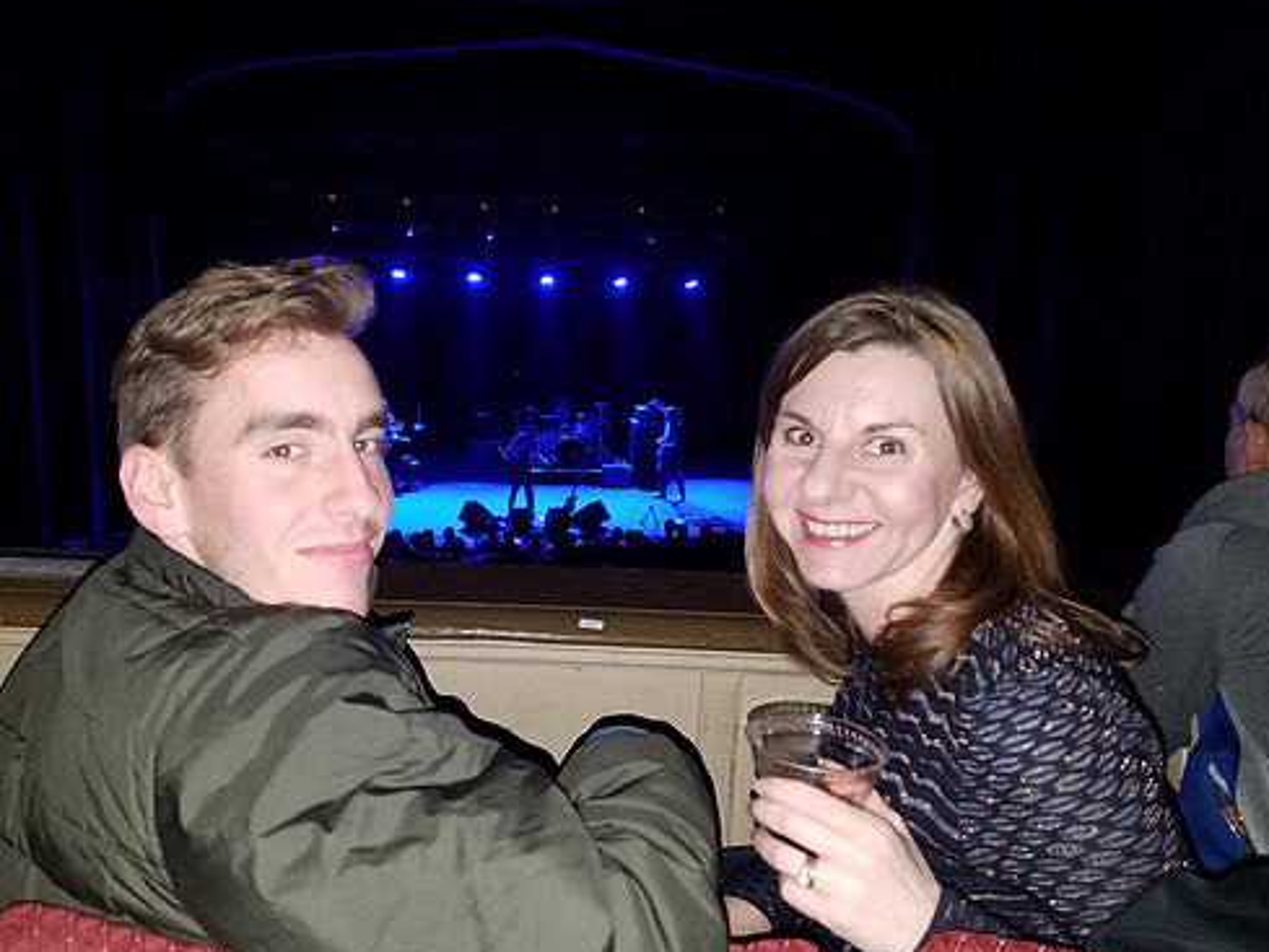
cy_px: 447
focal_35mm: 32
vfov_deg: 44.2
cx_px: 545
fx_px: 1173
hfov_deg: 56.6
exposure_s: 1/11
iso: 125
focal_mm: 4.25
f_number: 1.7
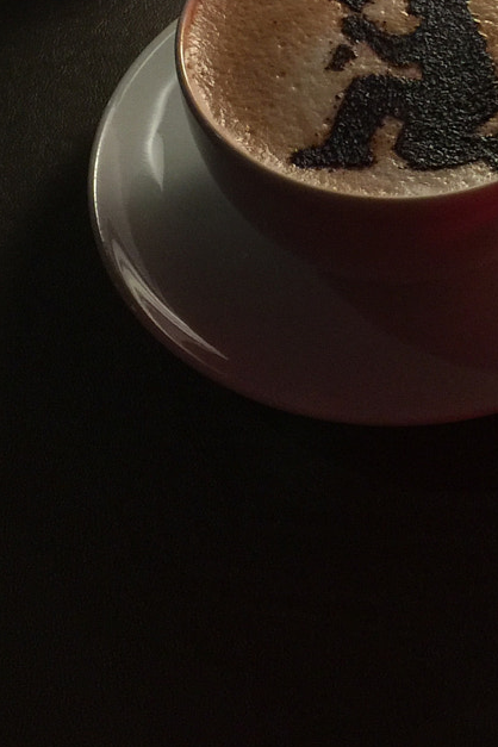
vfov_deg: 25.1
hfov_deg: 17.5
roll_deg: -0.1
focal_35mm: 77
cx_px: 417
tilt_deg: -44.8
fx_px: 1598
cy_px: 1
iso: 125
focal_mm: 4.15
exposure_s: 1/15
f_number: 2.2
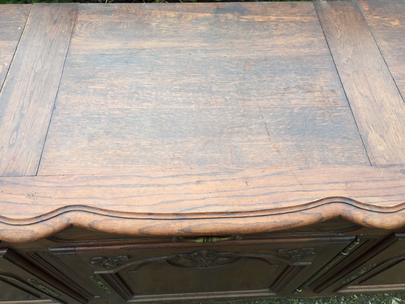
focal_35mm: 29
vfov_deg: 48.2
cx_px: 202
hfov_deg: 61.7
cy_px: 152
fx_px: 339
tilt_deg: -58.3
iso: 32
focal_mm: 4.15
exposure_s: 1/111
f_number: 2.2
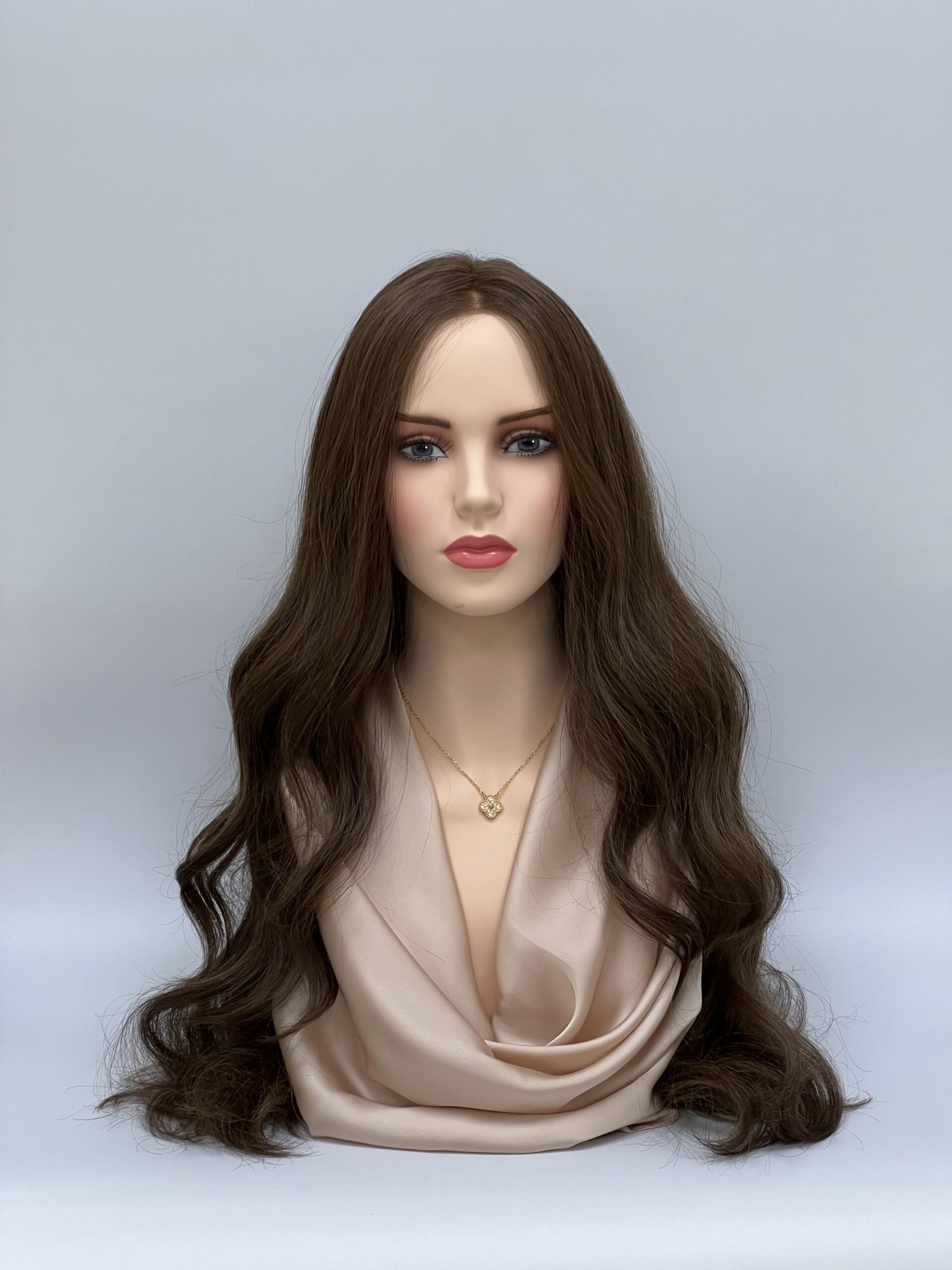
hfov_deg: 19.1
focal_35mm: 77
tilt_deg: -12.5
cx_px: 476
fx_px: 2824
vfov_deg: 25.3
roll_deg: +0.9
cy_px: 635
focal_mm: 9
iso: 200
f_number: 2.8
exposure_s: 1/100
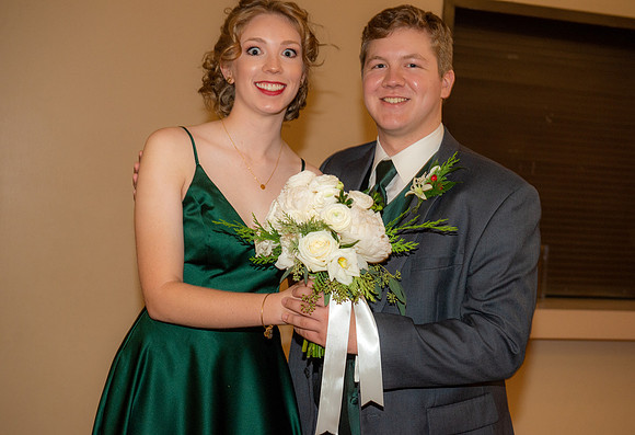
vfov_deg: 22.6
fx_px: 1088
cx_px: 308
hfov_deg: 32.5
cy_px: 218
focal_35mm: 61
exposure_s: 1/125
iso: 1600
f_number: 5.6
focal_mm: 60
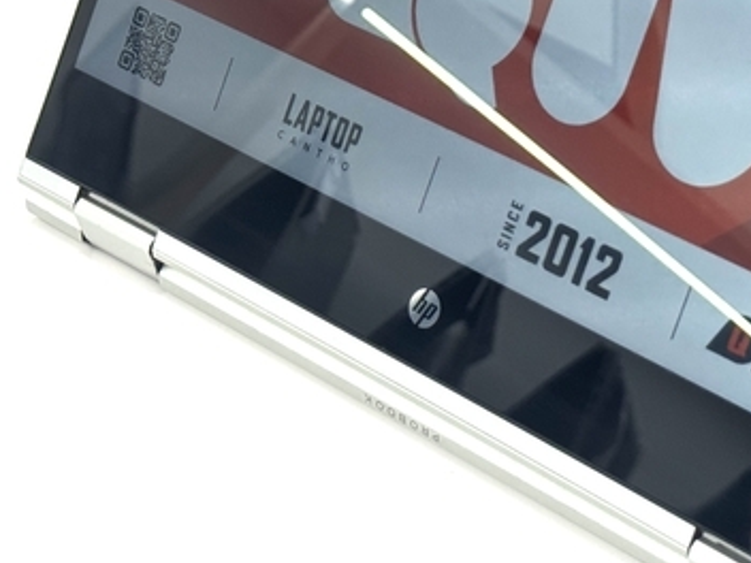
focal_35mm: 109
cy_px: 117
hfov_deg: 17.9
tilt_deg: -31.7
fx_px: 2365
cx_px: 574
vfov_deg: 13.5
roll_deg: +0.9
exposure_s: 1/100
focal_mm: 6.76
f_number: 1.78
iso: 50
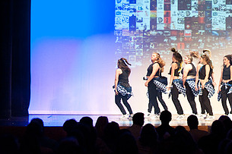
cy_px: 12
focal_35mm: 133
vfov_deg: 10.2
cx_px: 219
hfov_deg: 15.2
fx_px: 857
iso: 3200
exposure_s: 1/200
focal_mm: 70
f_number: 2.8
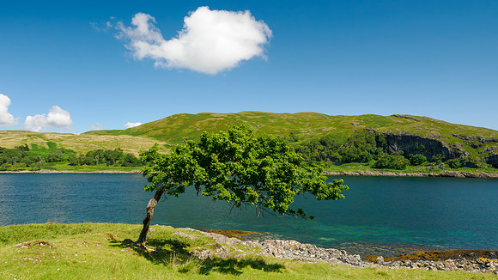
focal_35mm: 26
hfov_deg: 71.6
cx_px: 249
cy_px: 160
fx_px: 345
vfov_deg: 44.0
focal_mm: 12
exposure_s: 1/400
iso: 400
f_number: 7.1
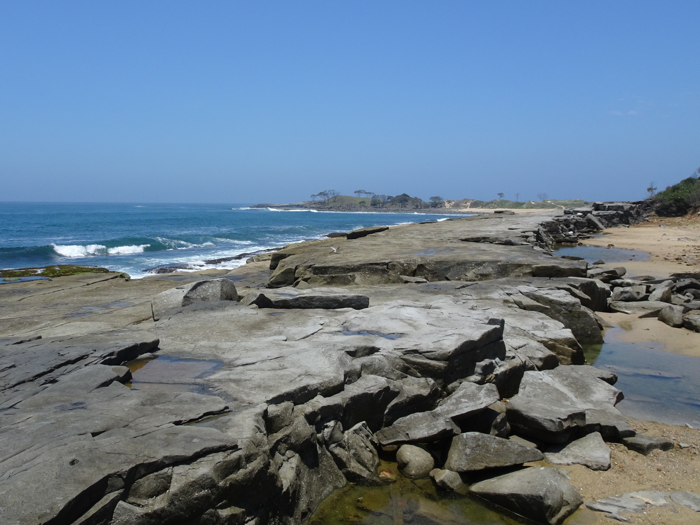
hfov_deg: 57.9
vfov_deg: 45.2
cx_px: 278
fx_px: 627
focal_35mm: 31
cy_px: 206
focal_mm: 4.1
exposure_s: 1/1250
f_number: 3.5
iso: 80
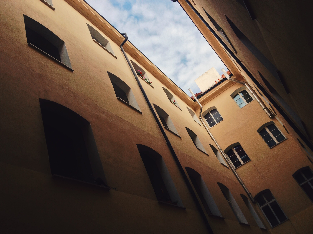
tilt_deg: +37.7
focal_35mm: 35
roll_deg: +24.2
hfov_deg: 52.6
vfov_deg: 40.7
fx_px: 316
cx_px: 156
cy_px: 117
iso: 50
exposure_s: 1/476
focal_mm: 4.28
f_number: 2.4
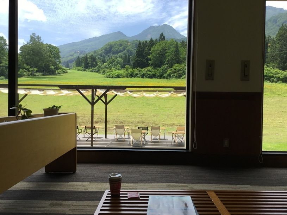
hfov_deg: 58.4
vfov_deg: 45.4
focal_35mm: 31
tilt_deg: -1.3
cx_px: 144
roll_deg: -0.7
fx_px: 257
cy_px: 108
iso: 25
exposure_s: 1/590
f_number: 2.4
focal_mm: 3.3
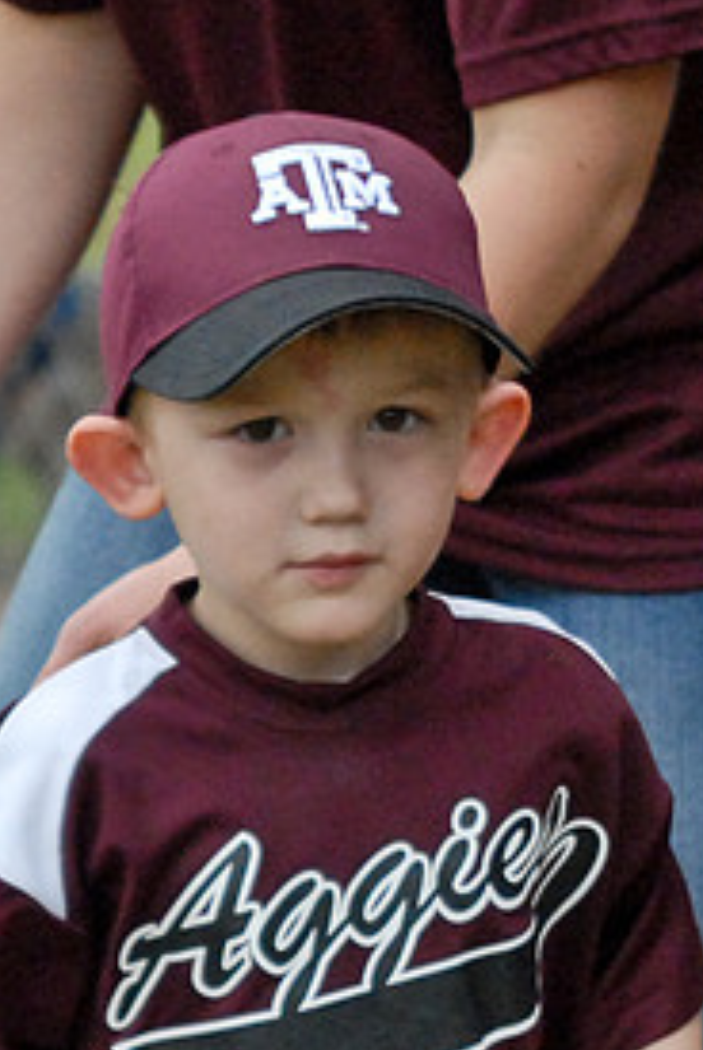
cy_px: 848
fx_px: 5025
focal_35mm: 172
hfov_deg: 8.0
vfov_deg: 11.9
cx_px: 327
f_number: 2.8
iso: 1000
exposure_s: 1/1000
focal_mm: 70
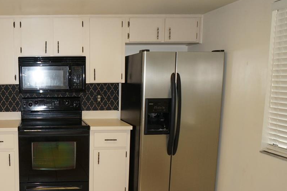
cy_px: 125
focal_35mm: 48
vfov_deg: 27.8
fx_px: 382
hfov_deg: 39.0
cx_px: 44
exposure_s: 1/60
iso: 400
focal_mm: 16
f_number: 4
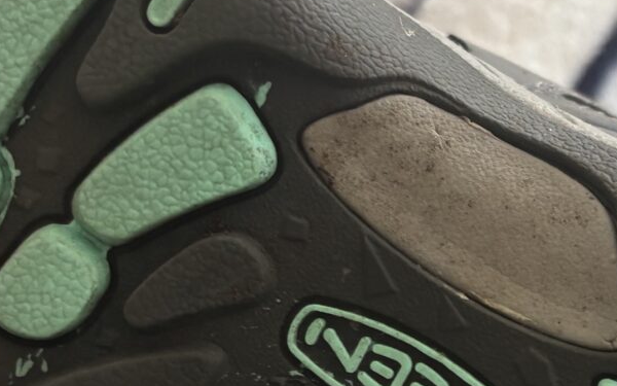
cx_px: 665
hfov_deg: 21.1
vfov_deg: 13.5
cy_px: 479
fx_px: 1581
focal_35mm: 94
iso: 125
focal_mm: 5.96
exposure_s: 1/121
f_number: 1.6
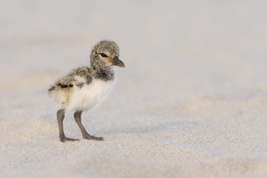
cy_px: 85
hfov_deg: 2.2
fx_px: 7008
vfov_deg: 1.5
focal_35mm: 945
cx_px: 137
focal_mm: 600
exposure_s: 1/1000
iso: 1600
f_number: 8
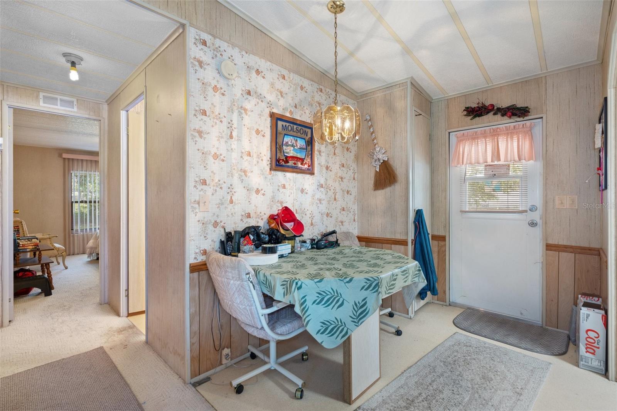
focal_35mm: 16
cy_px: 206
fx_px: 274
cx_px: 308
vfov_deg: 73.7
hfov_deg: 96.7
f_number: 8
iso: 400
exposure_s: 4
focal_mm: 16
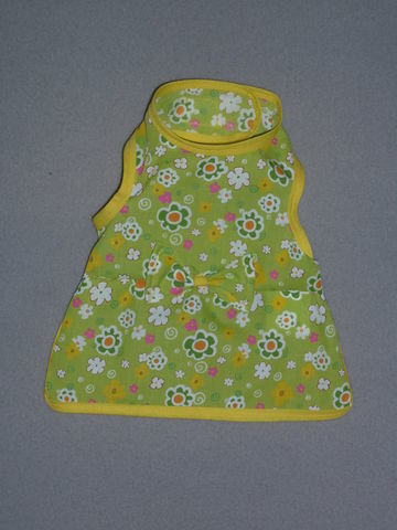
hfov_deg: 17.2
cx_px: 198
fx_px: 1315
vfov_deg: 22.8
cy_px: 265
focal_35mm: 86
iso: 100
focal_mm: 14.2
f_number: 4.4
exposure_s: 1/125
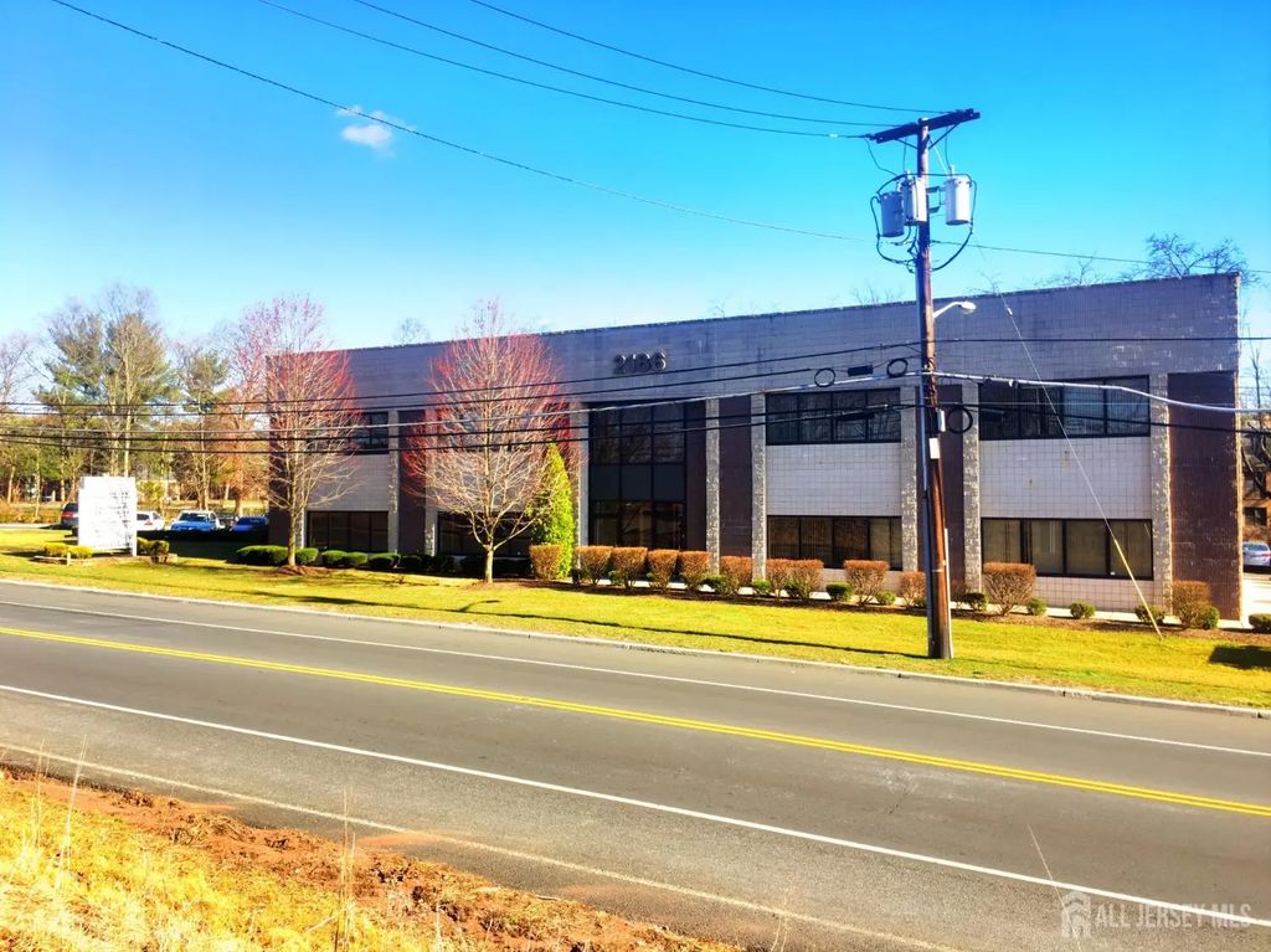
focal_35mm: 29
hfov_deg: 61.7
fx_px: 1064
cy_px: 476
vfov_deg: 48.2
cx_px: 636
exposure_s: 1/1570
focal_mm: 4.15
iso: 25
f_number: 2.2
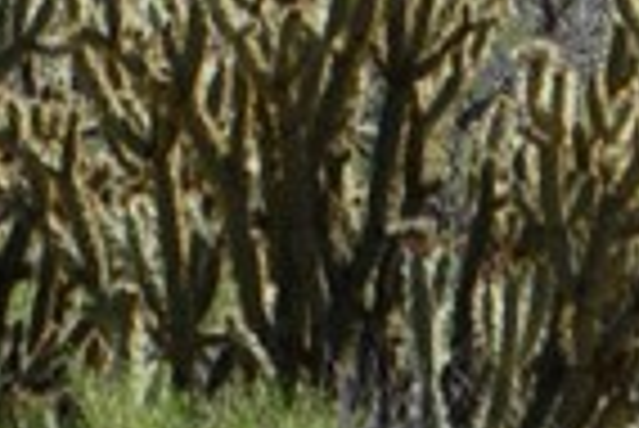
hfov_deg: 3.3
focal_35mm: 630
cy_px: -969
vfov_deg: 2.2
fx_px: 11191
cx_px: 752
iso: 200
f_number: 11
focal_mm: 55
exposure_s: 1/400
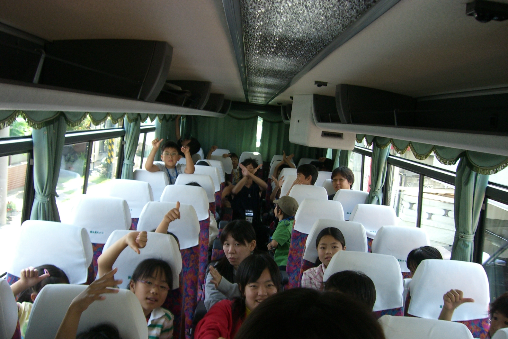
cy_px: 186
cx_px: 252
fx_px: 564
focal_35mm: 40
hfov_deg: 48.5
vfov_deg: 33.4
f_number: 2.7
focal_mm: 6.2
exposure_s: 1/100
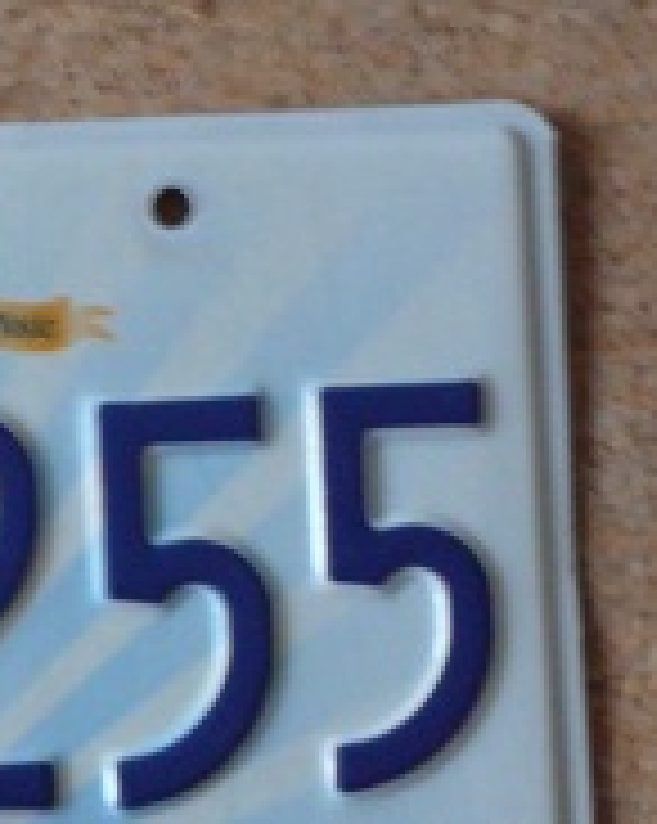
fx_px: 2995
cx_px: -342
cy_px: 711
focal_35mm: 123
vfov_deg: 15.5
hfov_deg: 11.9
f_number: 3.2
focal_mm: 6.7
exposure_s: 1/15
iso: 200
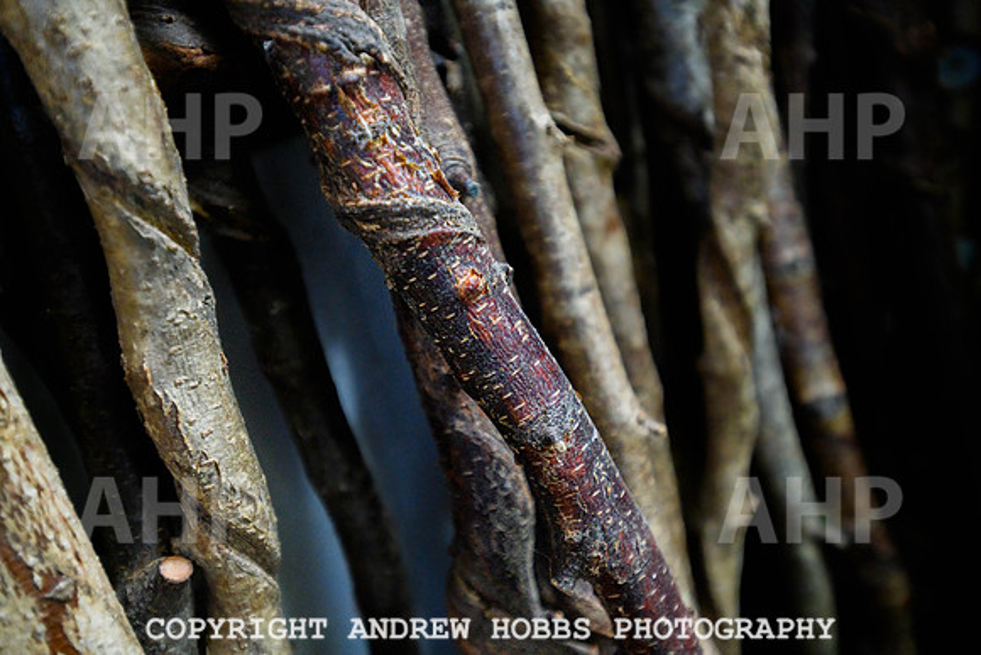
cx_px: 490
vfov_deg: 37.9
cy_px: 328
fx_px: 954
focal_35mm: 35
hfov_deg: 54.4
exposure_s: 1/80
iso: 640
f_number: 2.8
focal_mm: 35
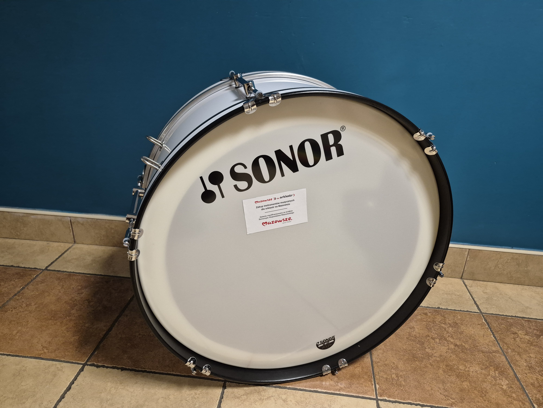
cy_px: 204
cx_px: 272
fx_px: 361
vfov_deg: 58.9
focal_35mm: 23
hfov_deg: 73.9
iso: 800
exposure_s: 1/100
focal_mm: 5.4
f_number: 1.8
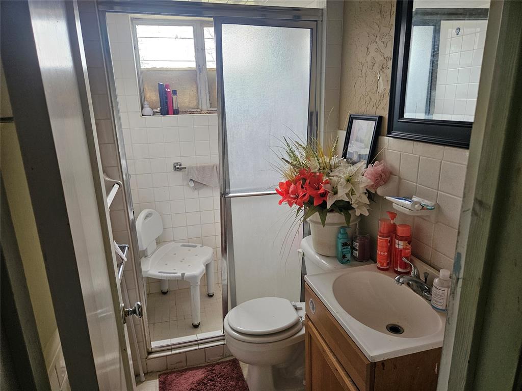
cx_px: 261
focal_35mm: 23
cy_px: 196
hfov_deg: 73.9
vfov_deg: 58.9
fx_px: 347
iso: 250
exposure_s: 1/120
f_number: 1.8
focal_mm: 5.4
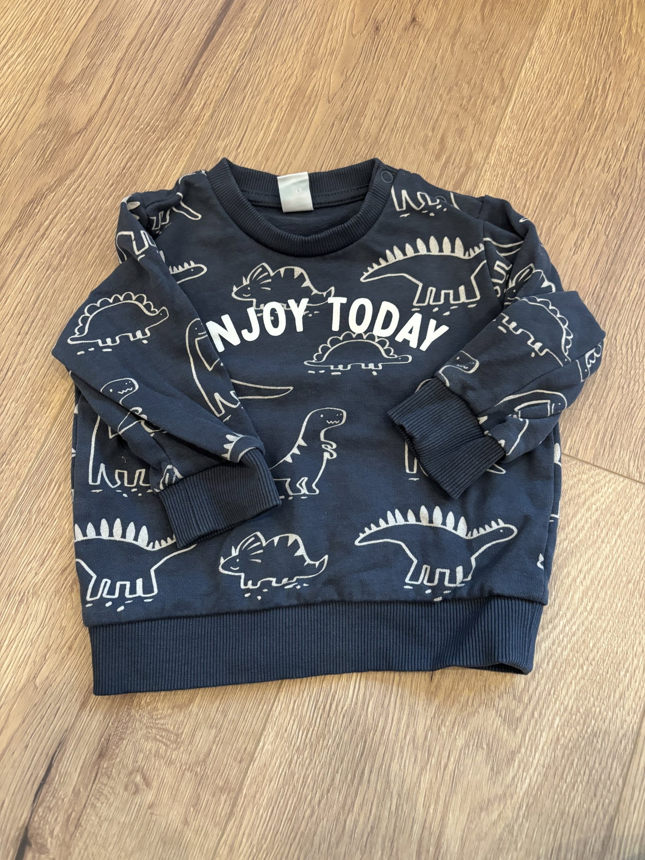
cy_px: 430
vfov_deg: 67.3
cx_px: 322
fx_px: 646
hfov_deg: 53.1
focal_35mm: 26
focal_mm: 5.96
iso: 500
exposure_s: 1/50
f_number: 1.6
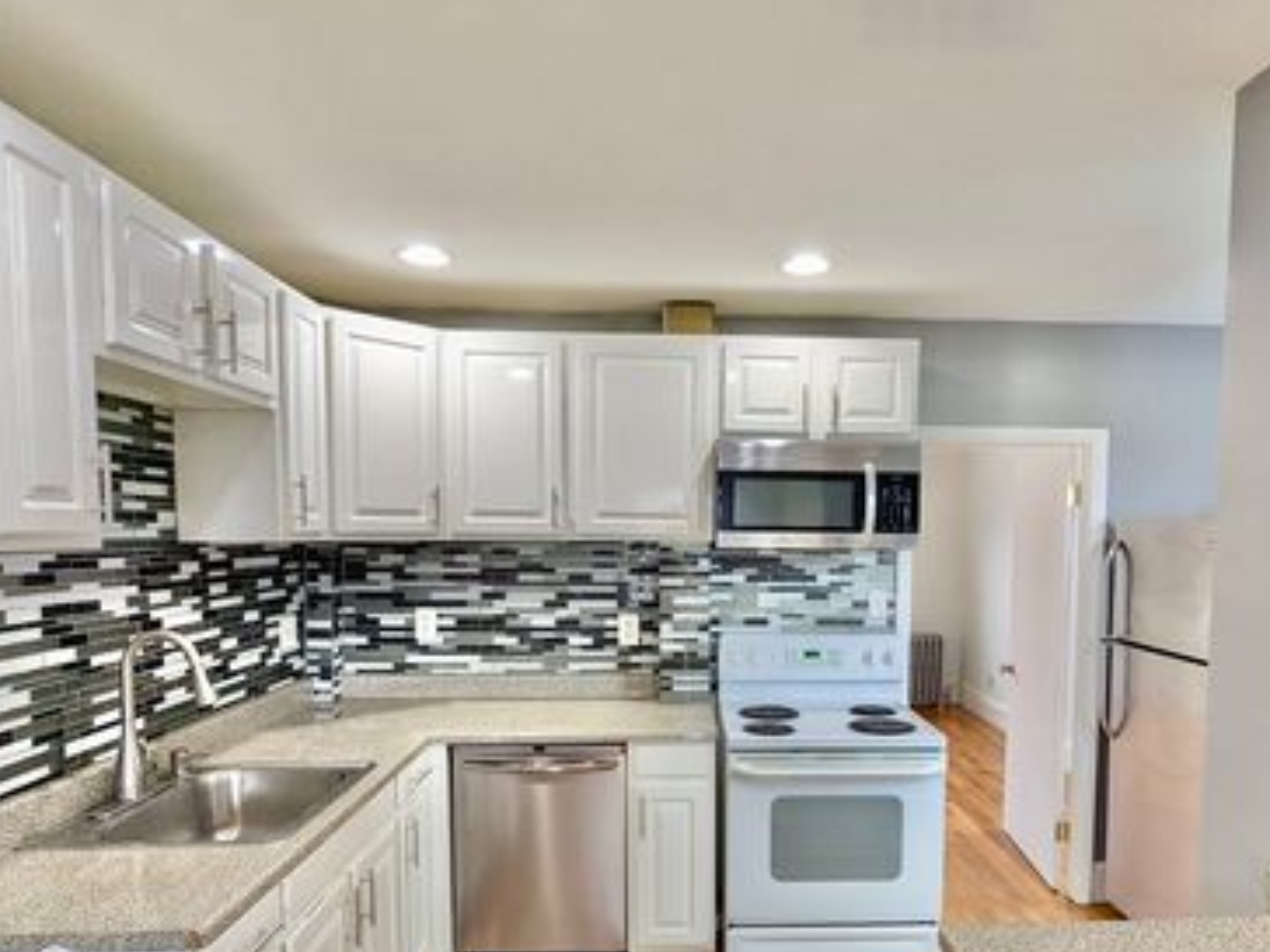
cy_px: 591
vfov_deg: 60.3
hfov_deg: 76.0
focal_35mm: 22
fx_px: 807
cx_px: 722
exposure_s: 1/120
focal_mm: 2.35
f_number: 2.2
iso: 173
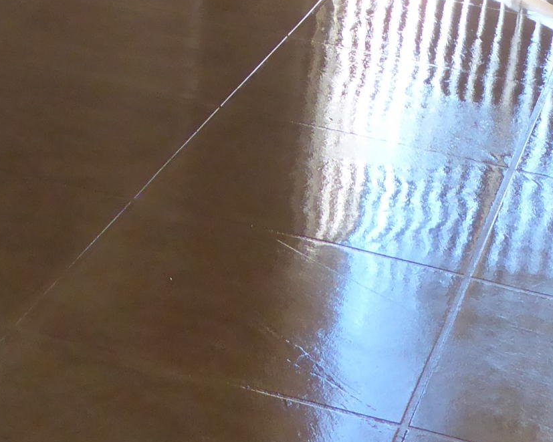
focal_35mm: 124
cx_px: 137
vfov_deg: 12.0
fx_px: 2029
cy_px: -167
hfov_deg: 15.5
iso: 400
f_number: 3.7
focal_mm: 6.3
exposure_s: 1/60
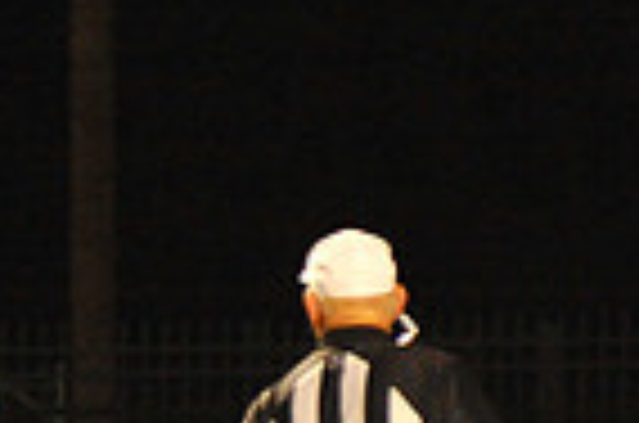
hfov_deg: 2.5
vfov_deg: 1.7
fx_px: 14505
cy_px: 558
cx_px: -590
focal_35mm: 819
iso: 6400
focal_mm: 200
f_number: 5.6
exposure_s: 1/200
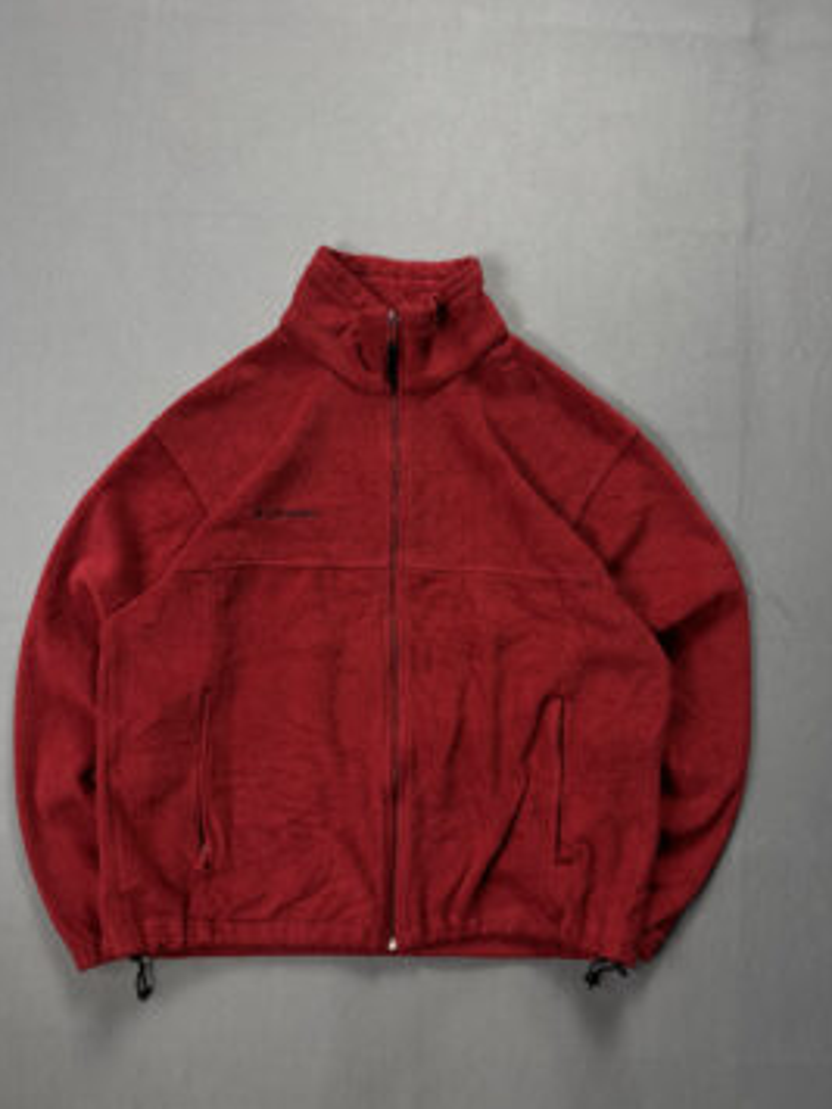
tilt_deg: -88.7
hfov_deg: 51.3
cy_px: 570
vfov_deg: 65.3
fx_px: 865
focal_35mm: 27
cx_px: 405
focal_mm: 6.76
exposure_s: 1/60
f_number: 1.78
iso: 200
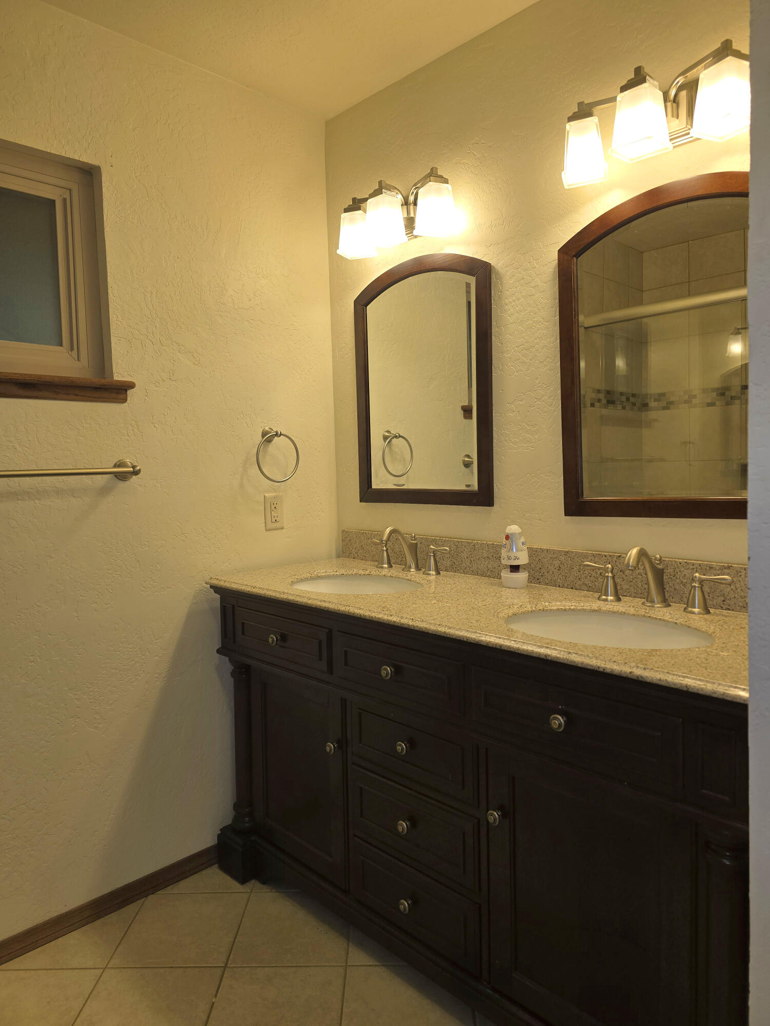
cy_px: 513
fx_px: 682
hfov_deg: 58.9
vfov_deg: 73.9
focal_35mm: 23
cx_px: 385
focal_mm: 6.3
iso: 25
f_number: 1.7
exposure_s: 1/60
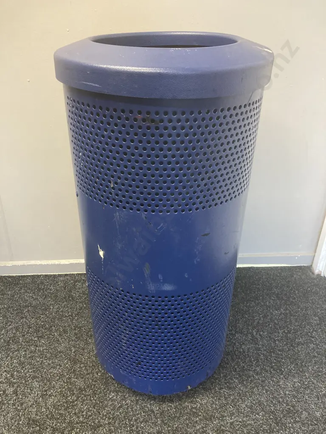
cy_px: 217
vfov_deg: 63.4
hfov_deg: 49.7
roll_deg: -1.7
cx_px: 163
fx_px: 352
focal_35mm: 28
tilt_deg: -27.7
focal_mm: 3.99
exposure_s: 1/50
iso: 320
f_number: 1.8
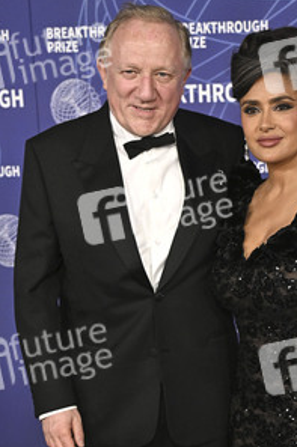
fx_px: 820
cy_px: 284
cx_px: 199
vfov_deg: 30.4
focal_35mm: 66
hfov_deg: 20.5
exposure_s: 1/320
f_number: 4
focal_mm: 49
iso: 2000
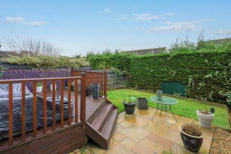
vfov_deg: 70.4
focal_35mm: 17
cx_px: 116
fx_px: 109
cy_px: 77
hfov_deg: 93.3
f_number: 7.1
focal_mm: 17
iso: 320
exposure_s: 1/15
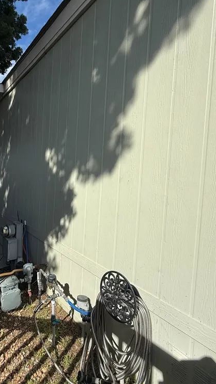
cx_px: 61
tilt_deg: -2.0
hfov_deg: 51.9
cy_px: 186
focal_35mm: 21
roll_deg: -3.0
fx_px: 214
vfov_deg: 83.8
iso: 50
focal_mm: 2.22
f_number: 2.2
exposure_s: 1/2717
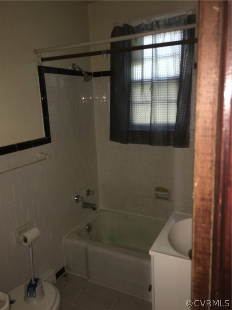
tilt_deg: -11.1
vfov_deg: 61.7
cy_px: 155
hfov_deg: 48.2
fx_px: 259
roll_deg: +2.4
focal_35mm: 29
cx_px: 116
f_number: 2.2
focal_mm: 4.15
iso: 64
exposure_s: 1/16
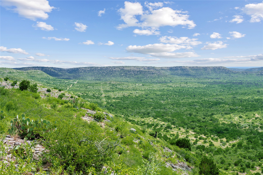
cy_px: 88
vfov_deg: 30.5
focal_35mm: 44
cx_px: 132
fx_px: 321
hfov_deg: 44.5
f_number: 11
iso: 80
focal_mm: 44
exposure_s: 1/100
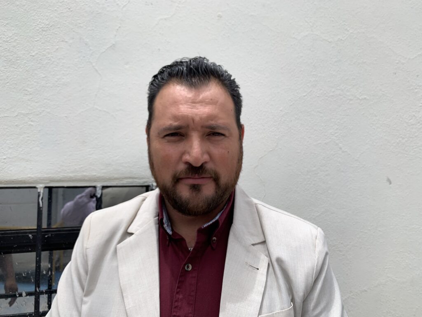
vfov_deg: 53.1
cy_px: 158
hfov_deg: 67.3
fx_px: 317
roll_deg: -1.1
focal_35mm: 26
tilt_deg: +3.5
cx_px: 211
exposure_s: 1/1513
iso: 25
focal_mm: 4.25
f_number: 1.8
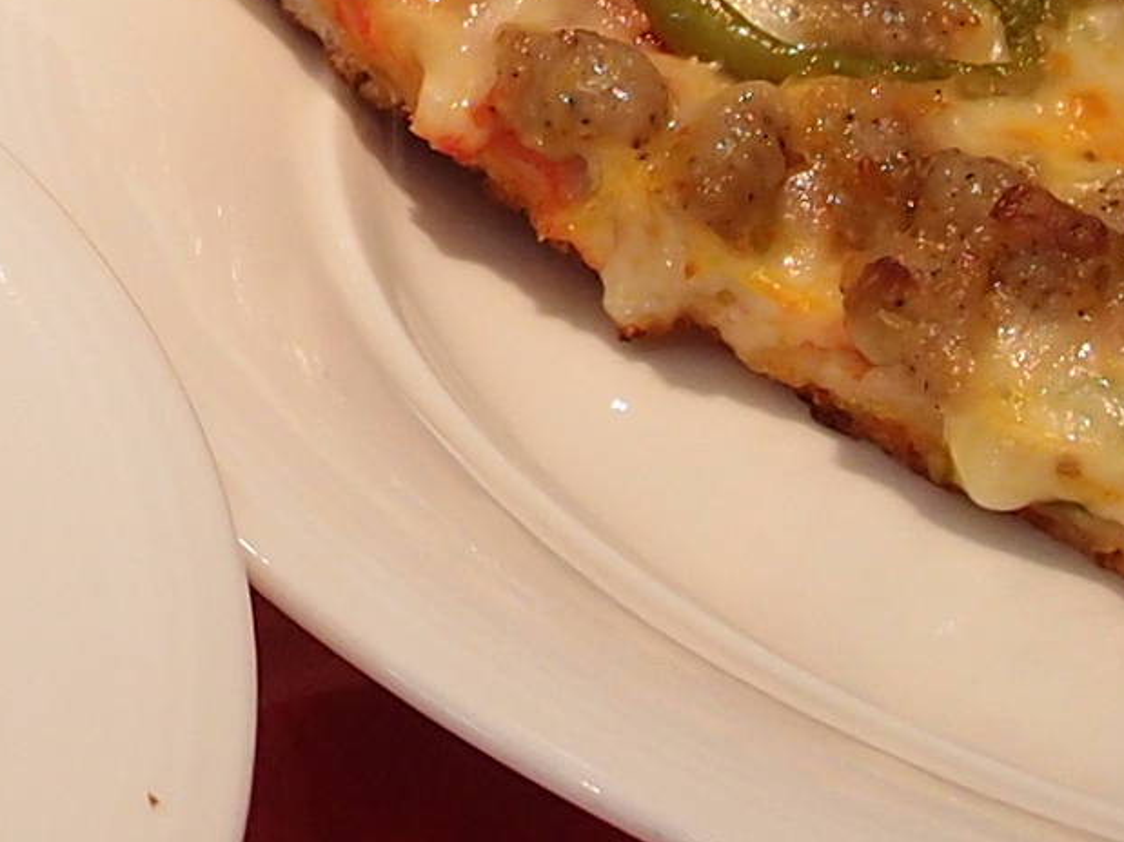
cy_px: -172
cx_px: -394
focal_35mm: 165
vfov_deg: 8.9
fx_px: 5357
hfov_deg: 11.6
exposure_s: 1/80
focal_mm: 6
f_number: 2.2
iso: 100
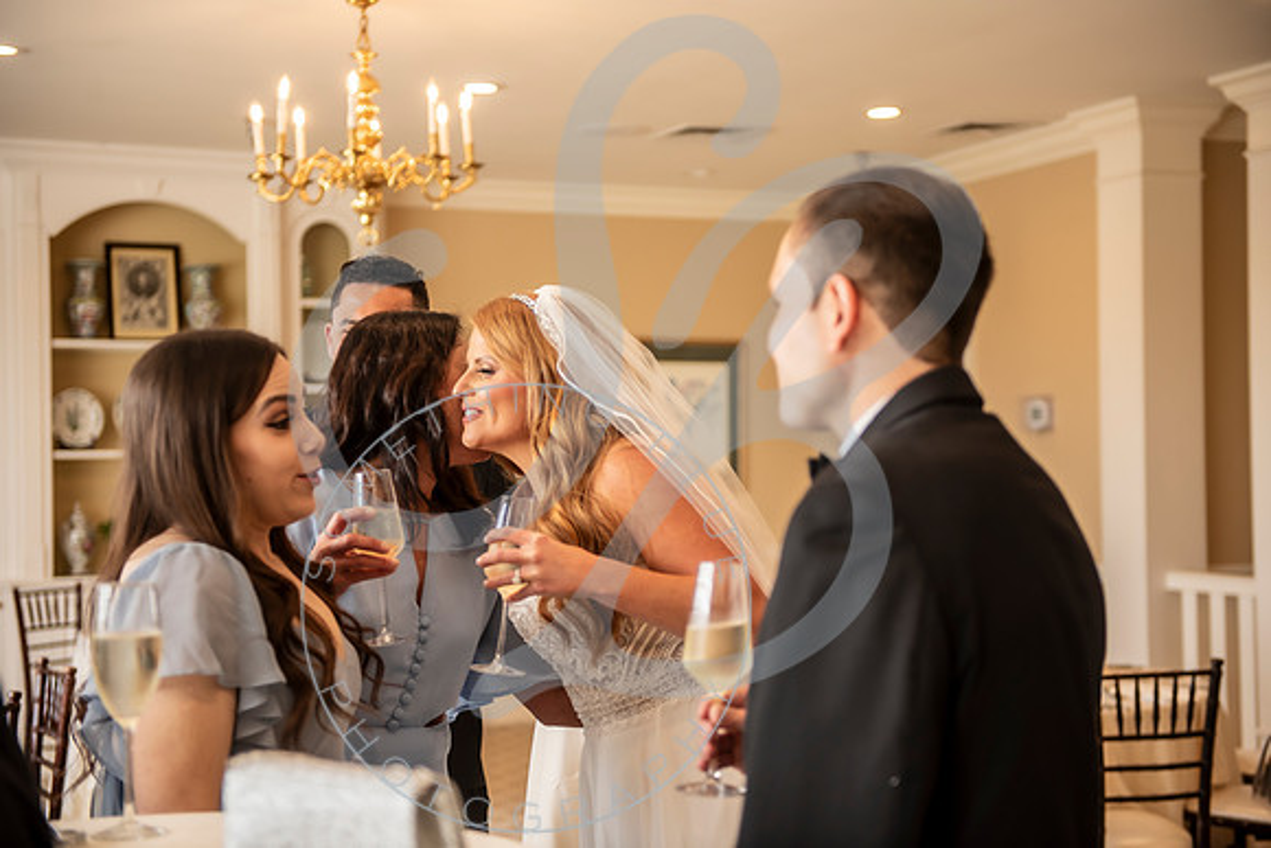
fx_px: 1977
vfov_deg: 24.2
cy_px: 424
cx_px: 636
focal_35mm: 56
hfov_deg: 35.6
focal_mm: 56
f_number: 2.8
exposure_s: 1/160
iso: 400
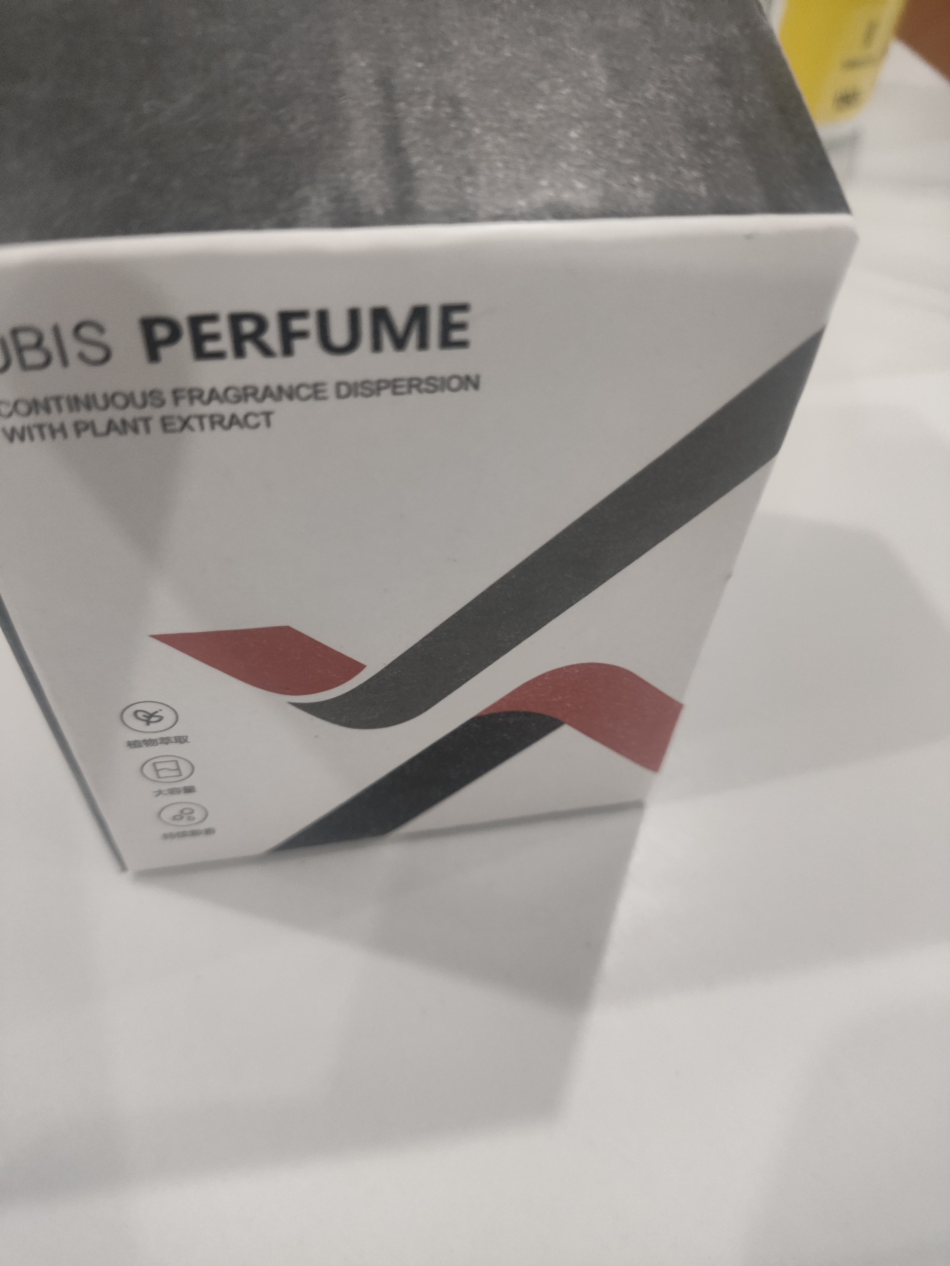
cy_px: 633
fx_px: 914
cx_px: 475
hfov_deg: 54.9
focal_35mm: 25
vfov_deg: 69.4
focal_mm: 4.71
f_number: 1.79
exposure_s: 1/25
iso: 800
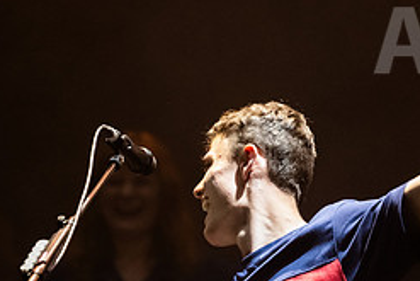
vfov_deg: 2.7
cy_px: 185
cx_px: 104
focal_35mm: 509
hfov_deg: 4.0
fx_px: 5942
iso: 4000
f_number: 2.8
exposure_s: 1/400
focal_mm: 185
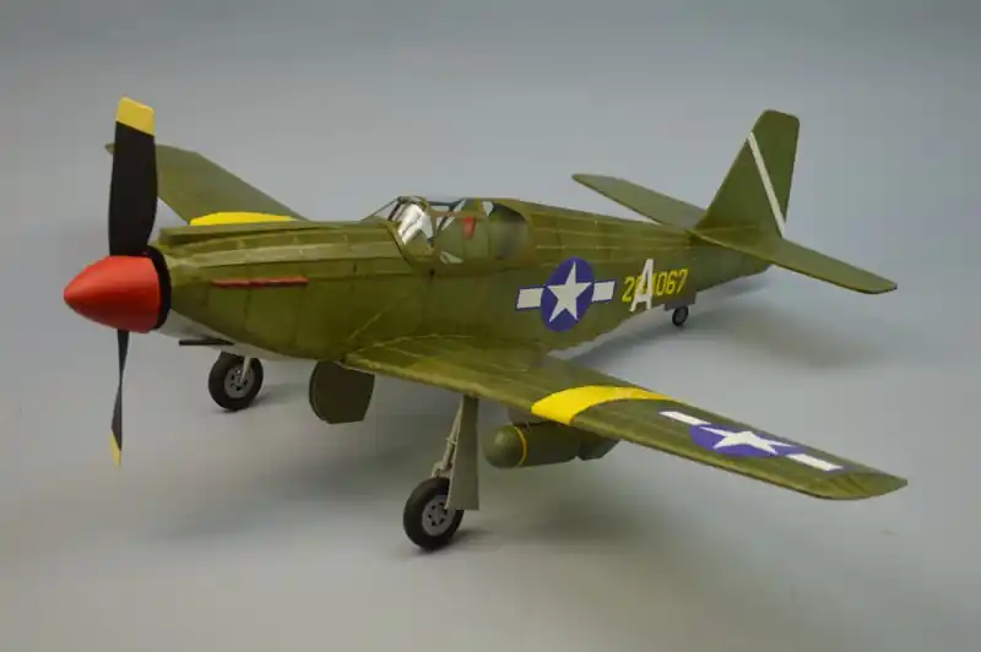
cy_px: 326
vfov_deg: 25.0
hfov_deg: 36.9
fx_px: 1470
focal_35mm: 54
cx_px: 490
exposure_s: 1/125
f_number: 5.6
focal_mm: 36
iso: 320
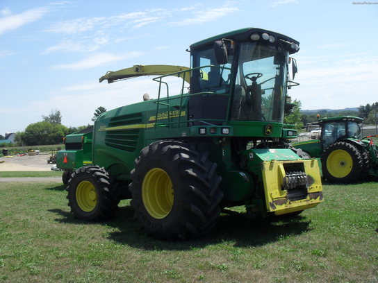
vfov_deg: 40.7
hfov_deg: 52.6
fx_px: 382
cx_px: 189
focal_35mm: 35
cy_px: 142
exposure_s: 1/180
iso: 100
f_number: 8.4
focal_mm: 6.3
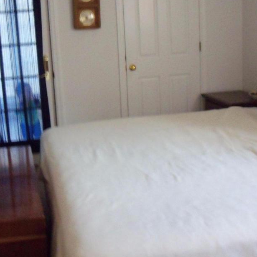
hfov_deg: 33.7
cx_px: 81
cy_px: 108
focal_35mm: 50
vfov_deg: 34.0
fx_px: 420
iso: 400
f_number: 2.9
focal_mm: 5.7
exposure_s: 1/6
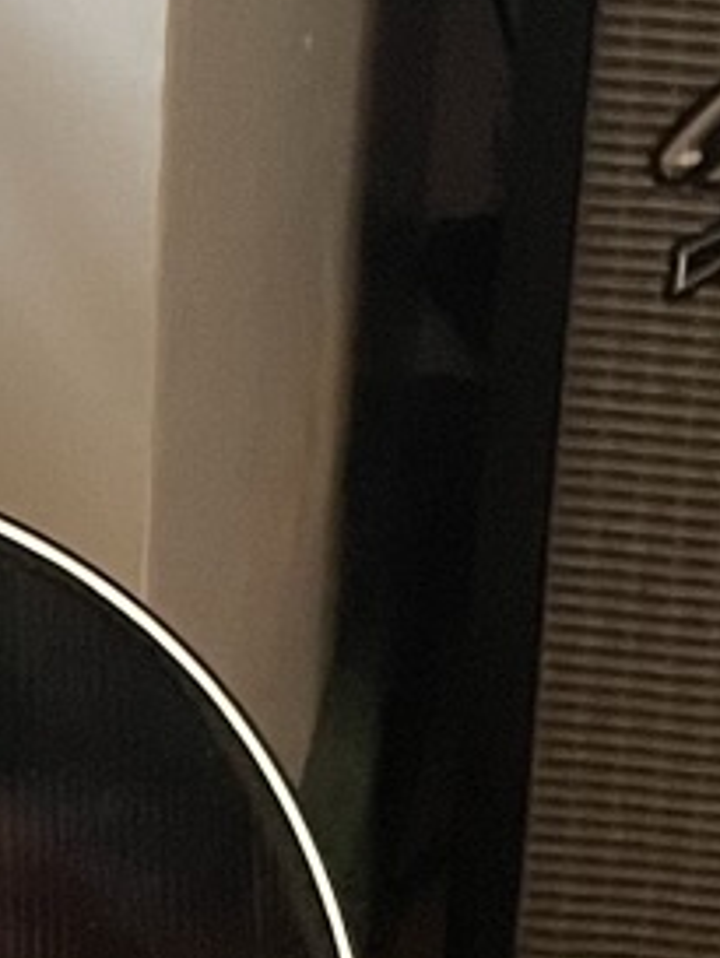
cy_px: 674
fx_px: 5404
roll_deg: -0.4
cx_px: -453
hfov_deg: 7.5
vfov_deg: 10.1
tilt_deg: -24.2
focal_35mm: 195
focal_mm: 4.2
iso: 250
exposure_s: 1/60
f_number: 1.6
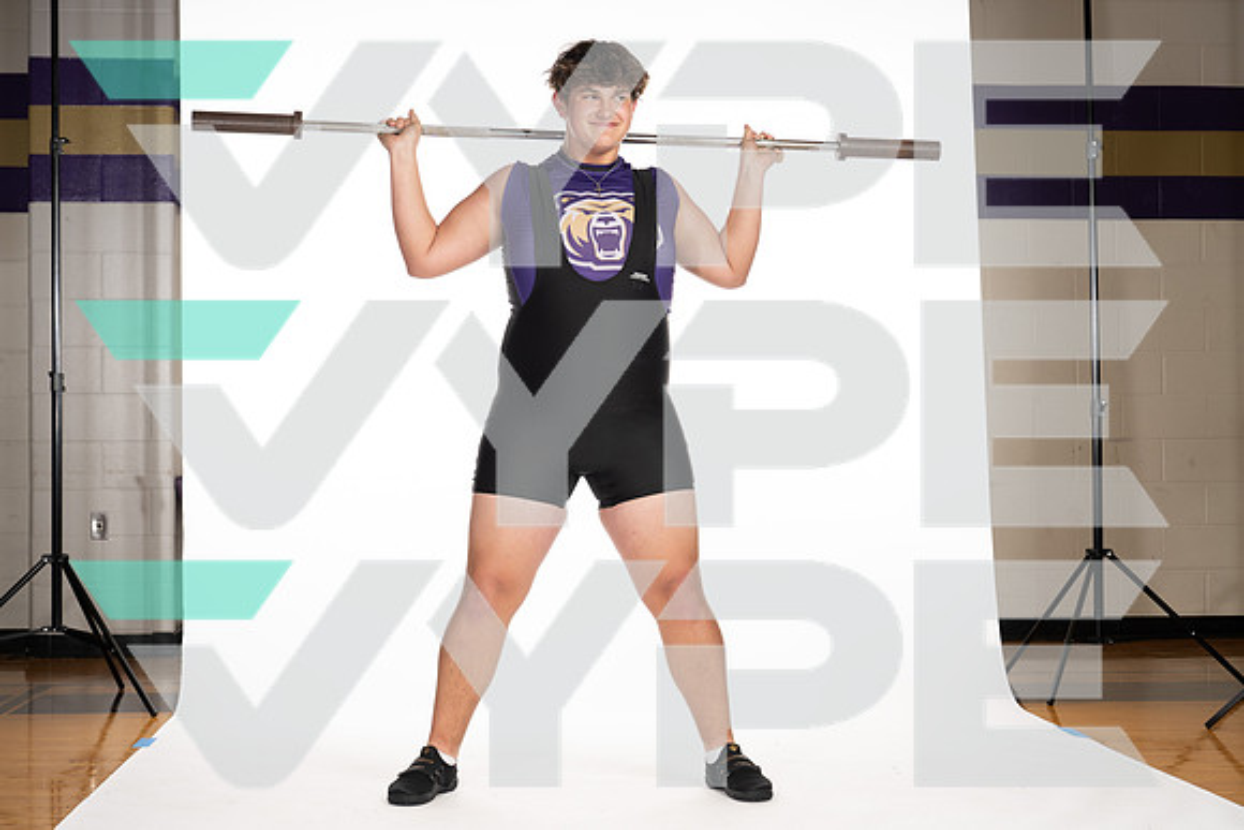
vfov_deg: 22.6
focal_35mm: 60
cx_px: 622
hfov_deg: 33.4
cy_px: 415
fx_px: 2074
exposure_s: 1/250
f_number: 5.6
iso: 250
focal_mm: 60
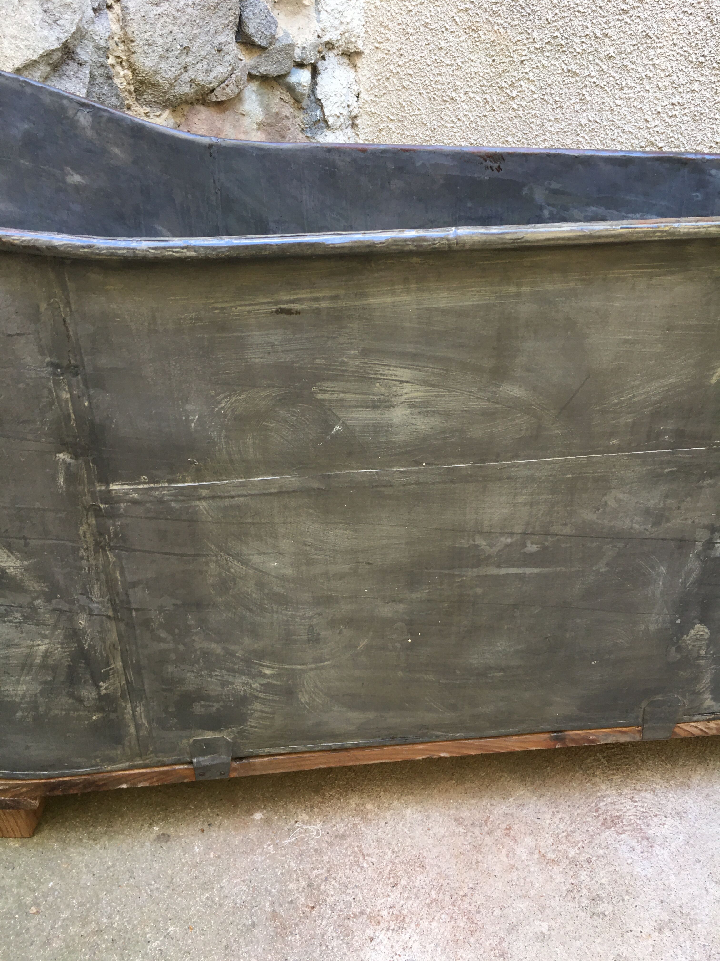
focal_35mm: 29
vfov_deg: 61.7
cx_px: 360
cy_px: 480
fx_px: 804
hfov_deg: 48.2
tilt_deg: -28.8
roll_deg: +1.1
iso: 25
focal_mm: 4.15
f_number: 2.2
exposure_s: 1/33
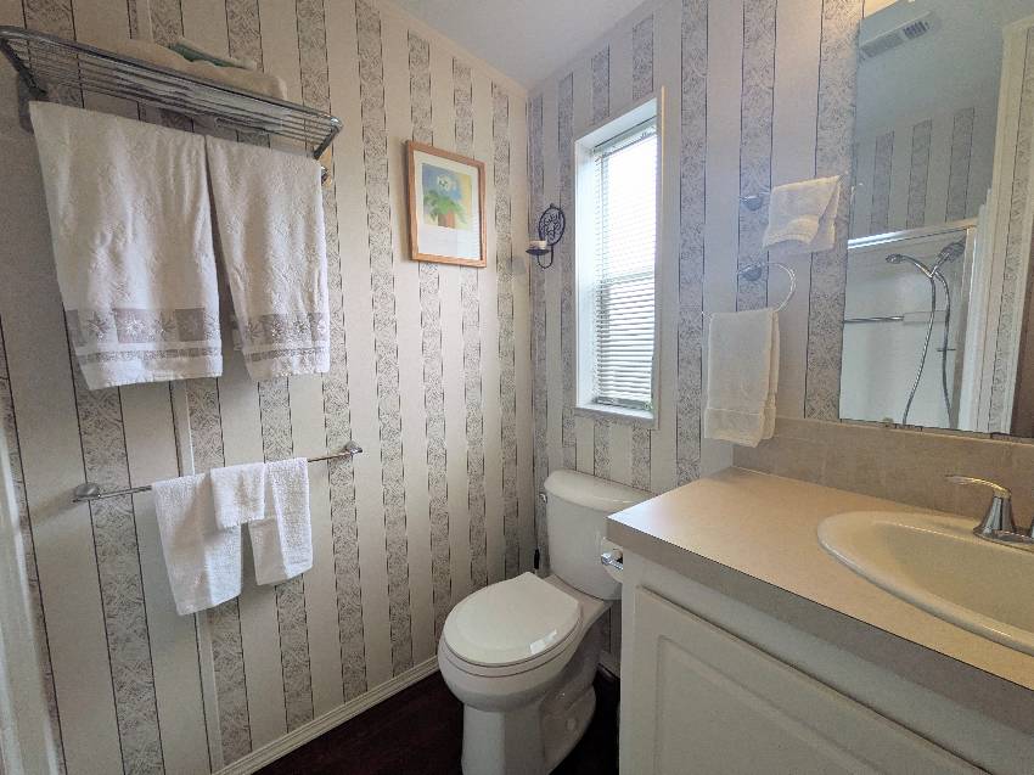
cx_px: 517
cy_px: 388
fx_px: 418
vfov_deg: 85.6
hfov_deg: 102.1
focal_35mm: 14
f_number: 2.2
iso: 66
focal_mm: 1.83
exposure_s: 1/163
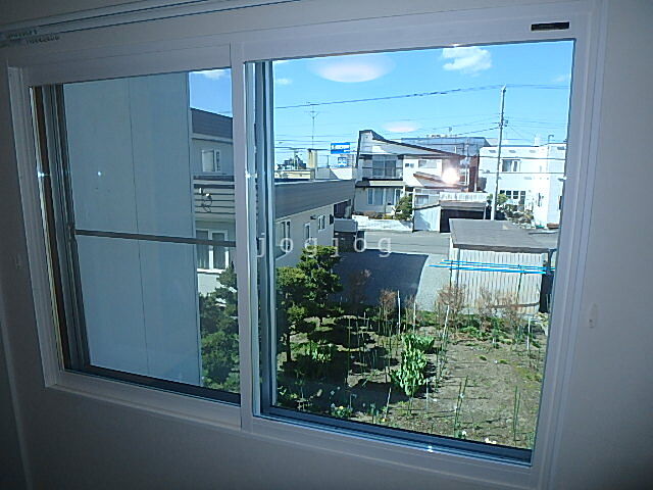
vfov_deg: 63.4
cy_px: 245
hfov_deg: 79.0
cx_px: 326
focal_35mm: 21
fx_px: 396
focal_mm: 3.7
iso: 125
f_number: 3.5
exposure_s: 1/500
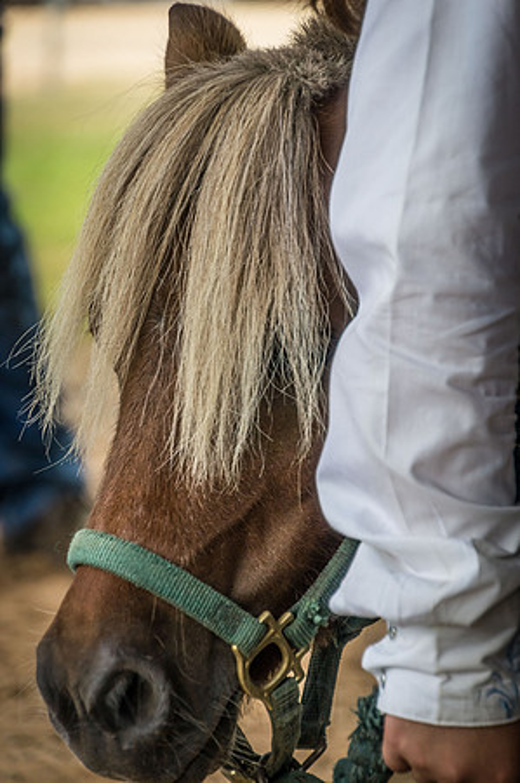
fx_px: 4886
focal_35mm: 225
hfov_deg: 6.1
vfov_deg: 9.2
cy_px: 392
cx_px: 260
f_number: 6.3
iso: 400
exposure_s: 1/250
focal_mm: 150
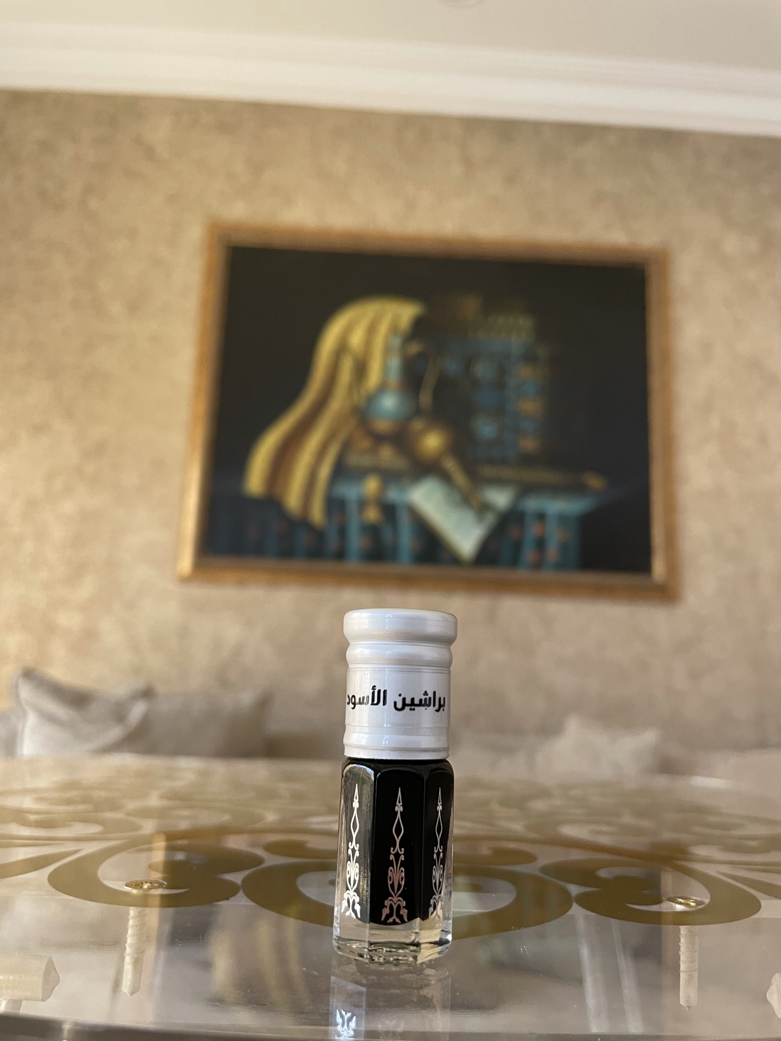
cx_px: 390
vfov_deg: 67.3
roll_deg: -2.7
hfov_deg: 53.1
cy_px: 520
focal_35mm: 26
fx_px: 782
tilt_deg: +12.4
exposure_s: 1/76
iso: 125
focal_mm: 4.2
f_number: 1.6
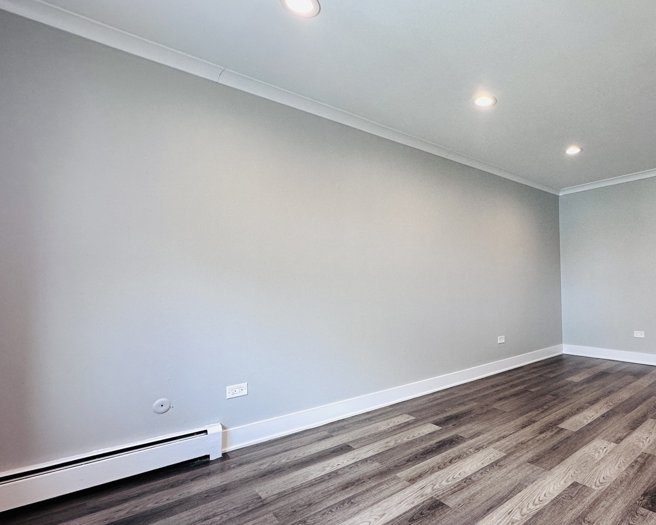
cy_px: 272
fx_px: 369
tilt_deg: +2.3
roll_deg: +0.6
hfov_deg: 80.1
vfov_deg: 70.8
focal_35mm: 19
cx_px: 446
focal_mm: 2.22
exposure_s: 1/120
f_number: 2.2
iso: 160
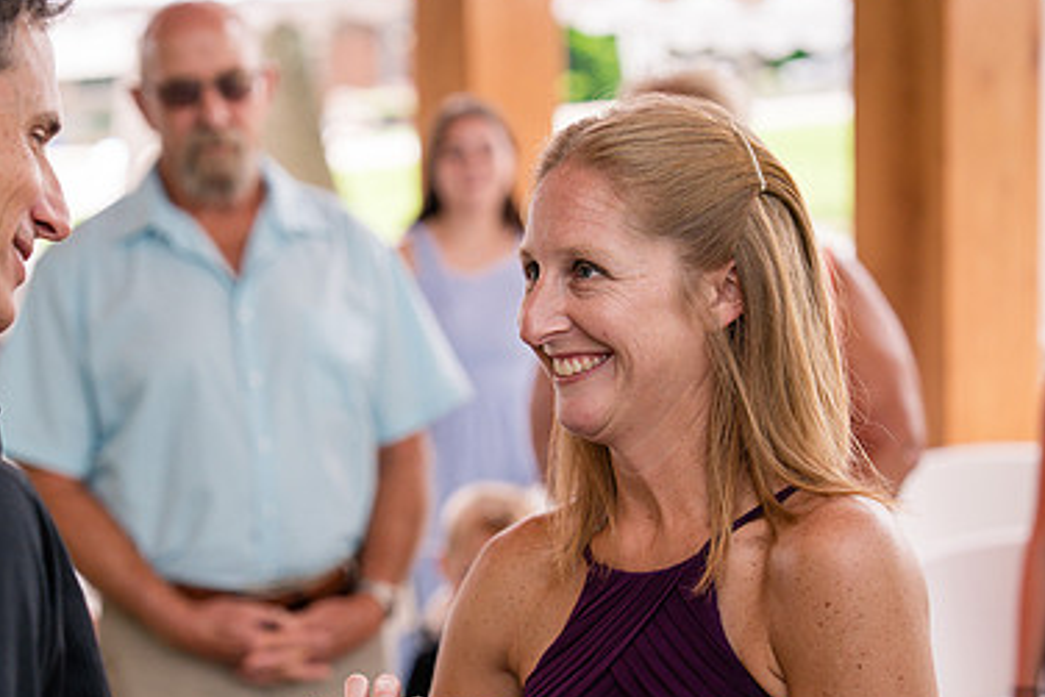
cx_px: 375
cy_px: 518
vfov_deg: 12.7
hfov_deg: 18.9
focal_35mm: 108
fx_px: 3136
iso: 400
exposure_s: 1/500
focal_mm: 70
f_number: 2.8
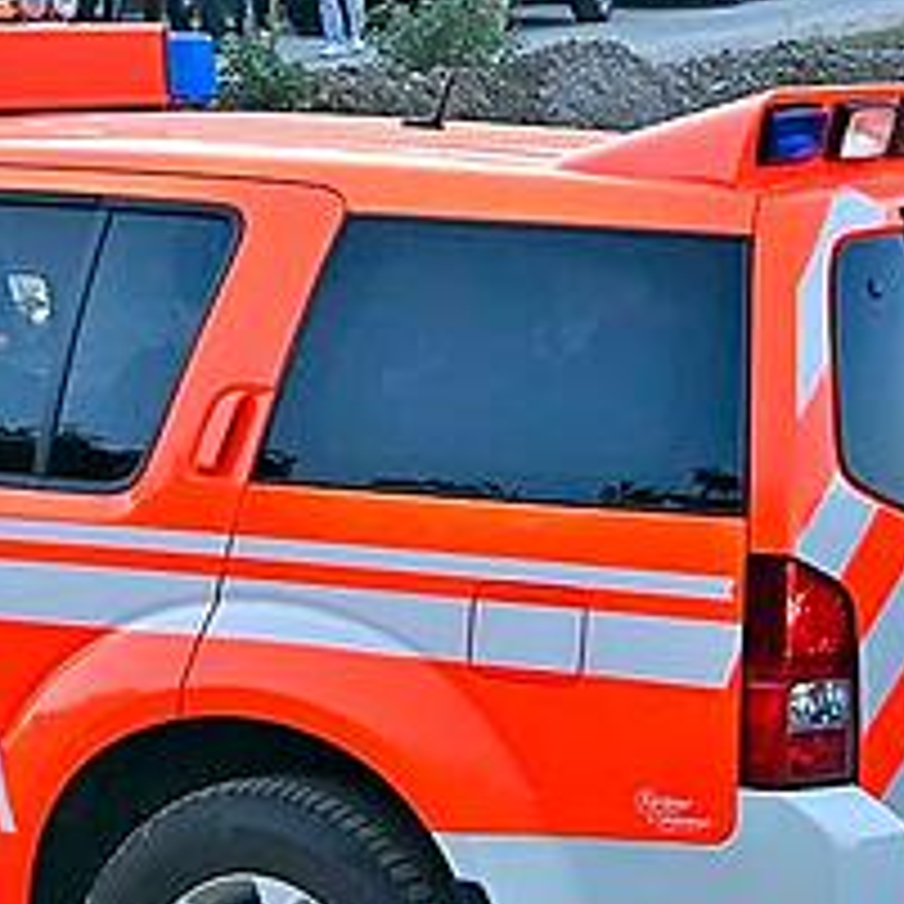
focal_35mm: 154
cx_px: 659
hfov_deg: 11.3
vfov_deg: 11.3
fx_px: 4550
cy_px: 178
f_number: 7.1
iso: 1000
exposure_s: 1/1000
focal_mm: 45
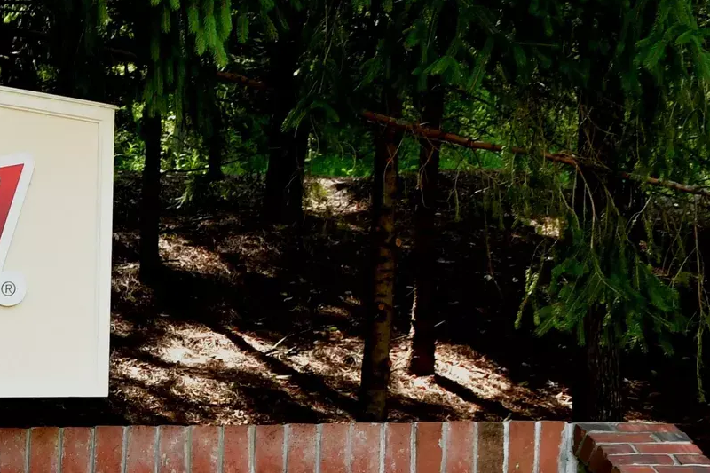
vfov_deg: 17.4
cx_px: -319
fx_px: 1420
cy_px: 665
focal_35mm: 72
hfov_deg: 23.3
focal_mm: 16
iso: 400
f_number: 5.6
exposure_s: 1/125
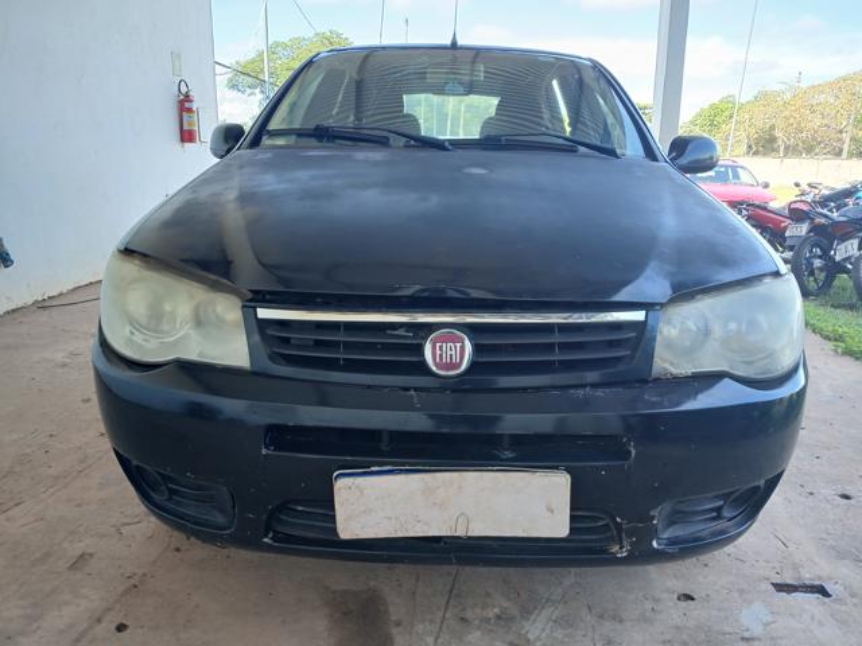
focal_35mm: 26
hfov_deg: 67.3
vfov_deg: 53.1
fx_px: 647
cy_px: 323
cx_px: 431
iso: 40
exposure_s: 1/50
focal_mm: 3.98
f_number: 1.8
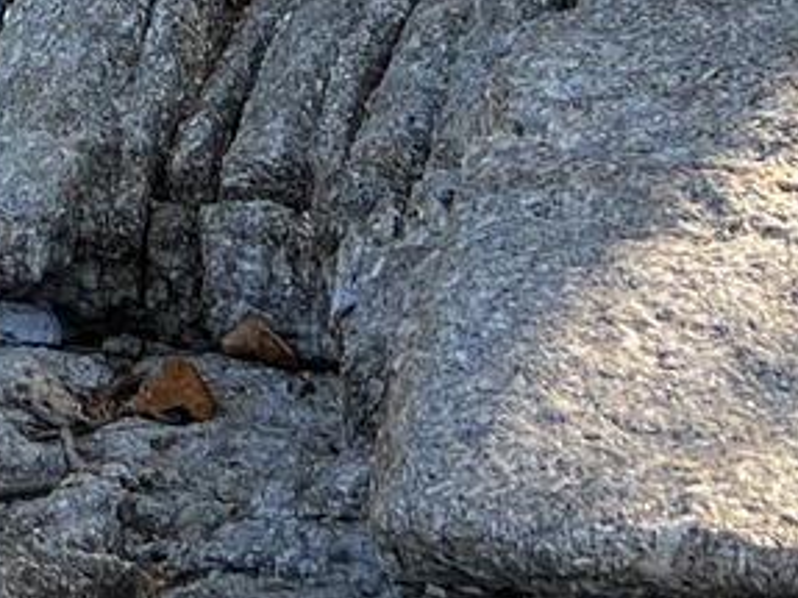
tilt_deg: +2.2
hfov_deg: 12.7
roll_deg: -0.3
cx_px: -531
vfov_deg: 9.2
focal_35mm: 145
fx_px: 3341
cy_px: -846
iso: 50
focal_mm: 5.7
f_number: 1.5
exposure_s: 1/478
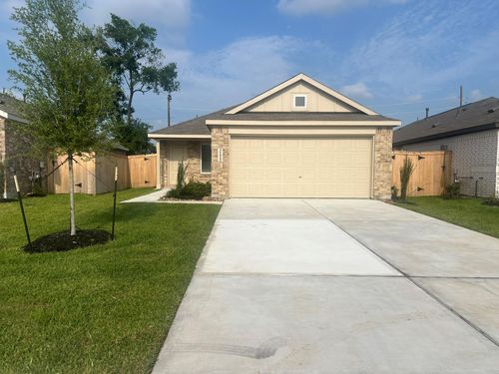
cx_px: 250
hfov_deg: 67.3
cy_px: 187
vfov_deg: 53.1
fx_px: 375
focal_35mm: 26
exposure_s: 1/8000
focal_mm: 5.7
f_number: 1.5
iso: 50
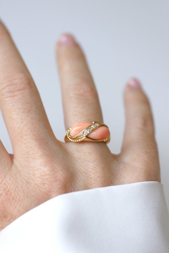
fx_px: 739
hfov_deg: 13.0
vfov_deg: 19.5
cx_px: 84
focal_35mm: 105
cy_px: 126
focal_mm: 70
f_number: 3.5
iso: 200
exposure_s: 1/125
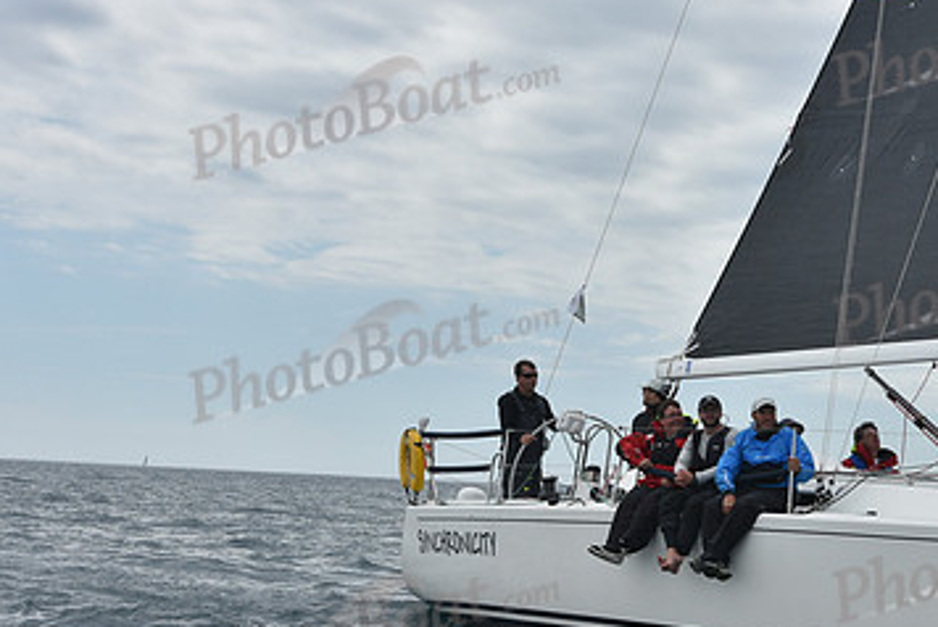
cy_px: 454
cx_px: 698
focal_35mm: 114
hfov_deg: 17.8
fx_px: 2973
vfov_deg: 12.0
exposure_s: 1/800
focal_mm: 70
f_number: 10
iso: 250
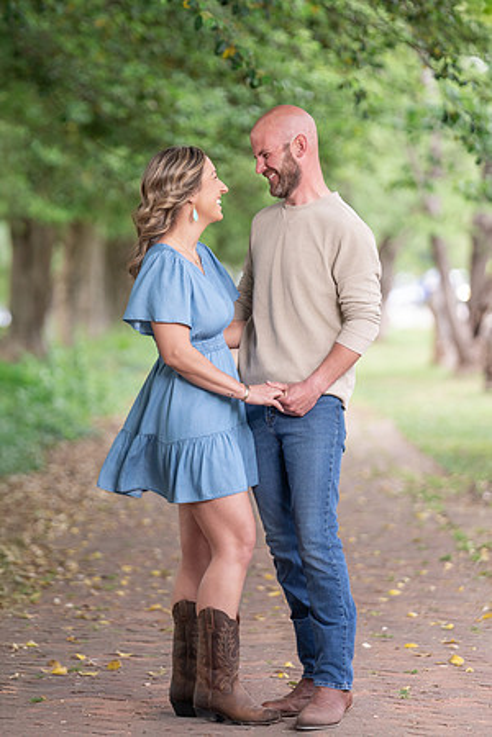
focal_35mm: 200
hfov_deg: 6.9
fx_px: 4100
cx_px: 246
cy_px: 368
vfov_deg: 10.3
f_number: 4
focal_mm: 200
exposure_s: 1/200
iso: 800
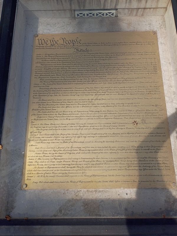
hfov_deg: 48.2
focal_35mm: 29
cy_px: 118
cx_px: 88
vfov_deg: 61.7
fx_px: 198
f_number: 1.8
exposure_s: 1/1508
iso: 105
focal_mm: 4.27
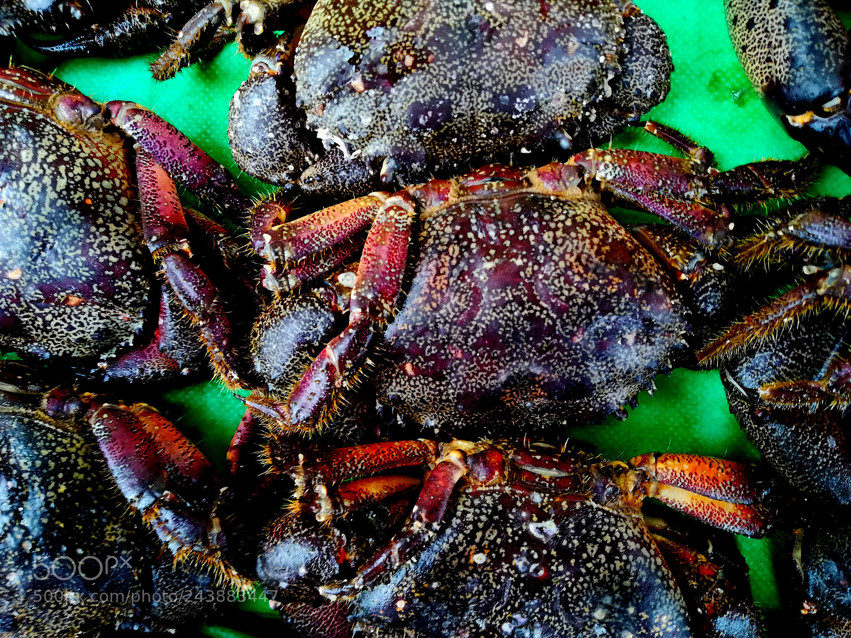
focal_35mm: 26
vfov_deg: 53.1
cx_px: 426
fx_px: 639
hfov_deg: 67.3
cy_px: 319
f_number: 2.2
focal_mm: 3.83
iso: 80
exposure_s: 1/50
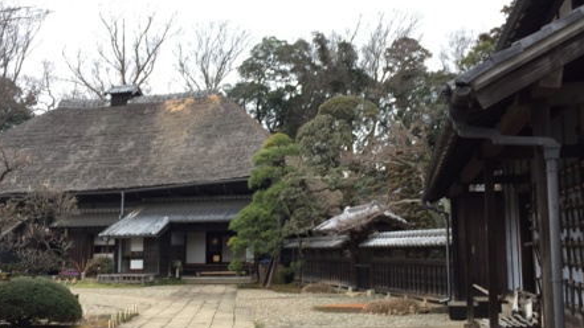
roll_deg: +1.0
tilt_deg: +6.3
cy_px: 157
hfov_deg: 47.4
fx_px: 666
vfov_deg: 27.7
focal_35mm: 43
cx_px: 283
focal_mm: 4.15
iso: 32
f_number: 2.2
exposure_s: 1/120
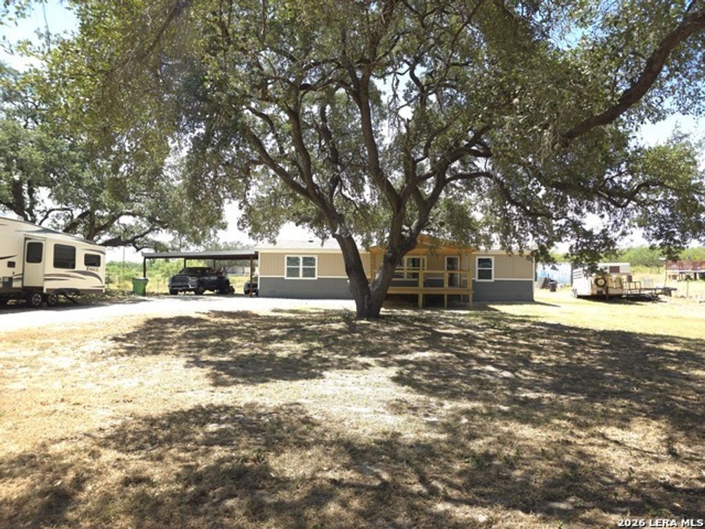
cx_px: 352
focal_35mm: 23
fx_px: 468
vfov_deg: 58.9
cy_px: 264
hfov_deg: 73.9
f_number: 1.7
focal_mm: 6.3
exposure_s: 1/138
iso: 12
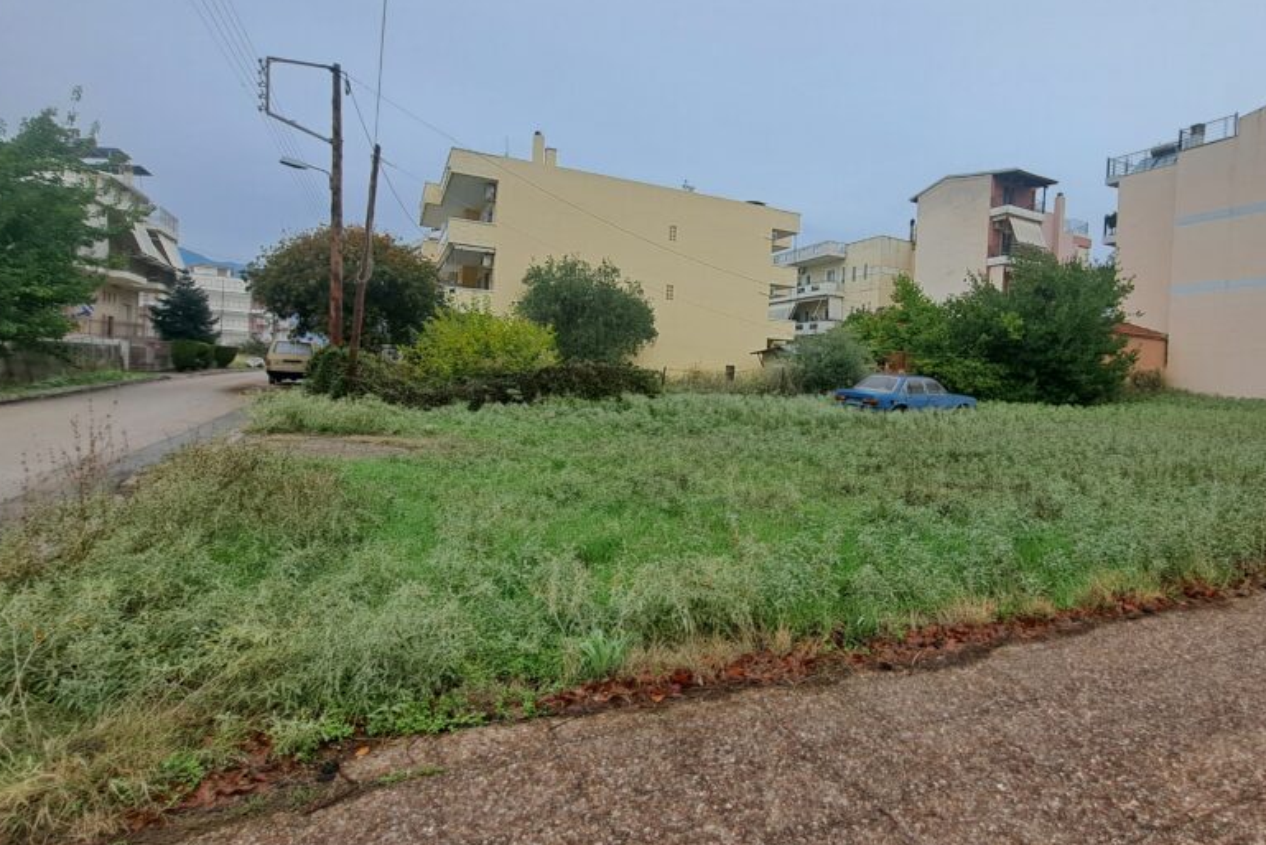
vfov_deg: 67.3
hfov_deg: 88.7
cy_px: 385
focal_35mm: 18
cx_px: 766
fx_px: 633
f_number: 2.2
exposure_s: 1/403
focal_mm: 1.74
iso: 50
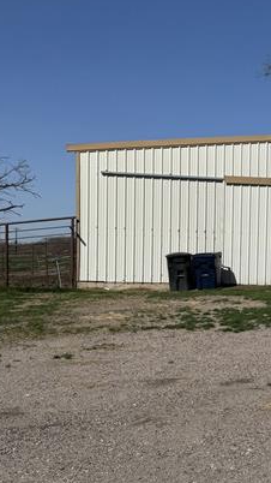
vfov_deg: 41.2
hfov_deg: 22.7
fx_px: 639
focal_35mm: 50
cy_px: 275
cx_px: 291
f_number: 1.78
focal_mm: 6.76
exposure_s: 1/10417
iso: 80
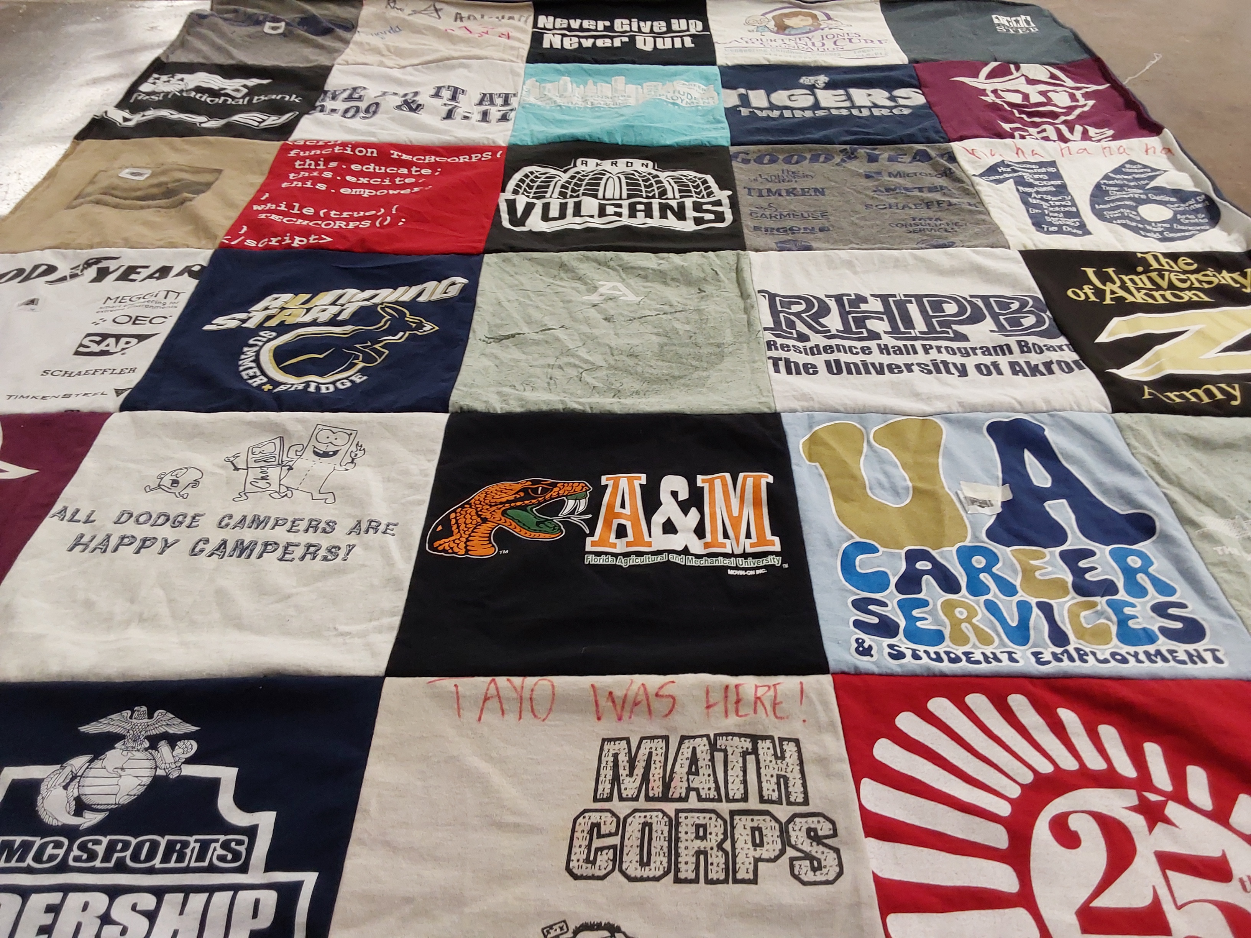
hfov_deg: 63.4
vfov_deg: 49.7
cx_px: 626
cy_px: 469
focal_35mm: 28
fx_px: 1012
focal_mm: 2.91
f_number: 1.9
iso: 100
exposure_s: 1/60
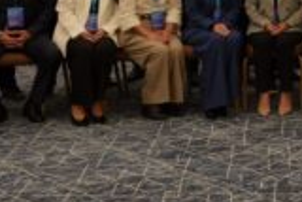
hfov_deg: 15.7
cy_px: -71
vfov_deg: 12.1
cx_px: 555
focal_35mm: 110
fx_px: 924
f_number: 2.8
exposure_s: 1/100
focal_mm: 22
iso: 640
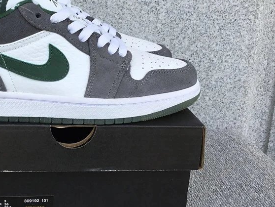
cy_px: 91
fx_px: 397
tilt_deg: -16.1
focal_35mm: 50
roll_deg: -0.8
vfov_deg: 29.1
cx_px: 68
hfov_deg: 37.2
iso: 25
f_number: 2.4
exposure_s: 1/301
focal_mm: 3.3
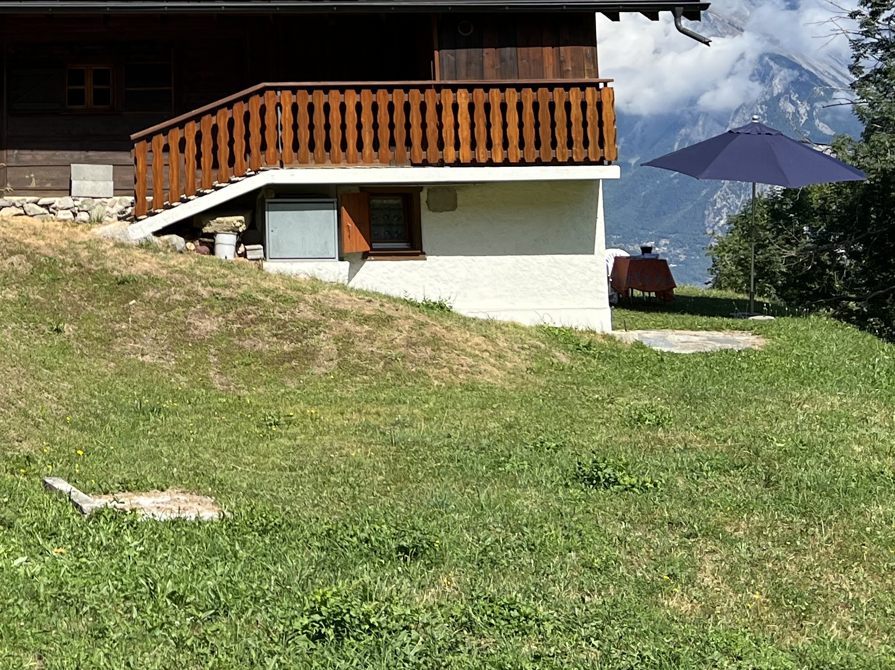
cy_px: -75
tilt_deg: +7.8
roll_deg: +0.8
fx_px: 1732
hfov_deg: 28.0
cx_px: 99
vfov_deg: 20.8
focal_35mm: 67
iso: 50
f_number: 1.5
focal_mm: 5.7
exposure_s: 1/4444
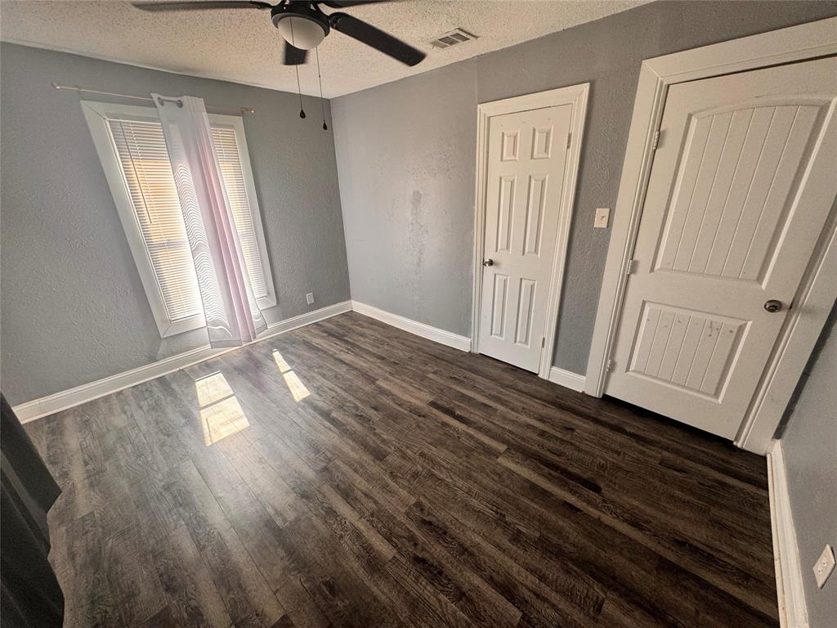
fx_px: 339
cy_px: 314
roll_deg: +1.5
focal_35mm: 14
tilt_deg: -20.6
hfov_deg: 102.1
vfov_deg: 85.7
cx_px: 418
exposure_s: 1/99
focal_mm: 2.22
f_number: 2.2
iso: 100
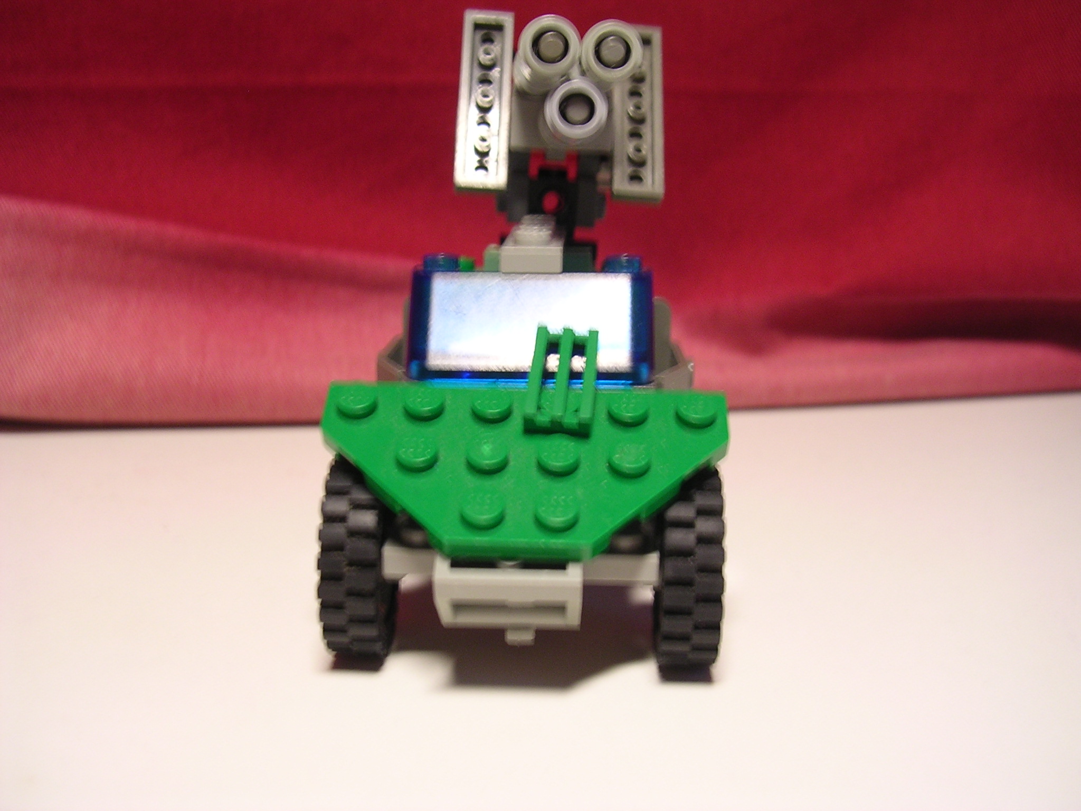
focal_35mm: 38
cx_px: 540
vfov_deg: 37.7
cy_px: 406
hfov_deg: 49.0
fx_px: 1187
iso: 100
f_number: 2.8
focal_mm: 5.8
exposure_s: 1/9.7
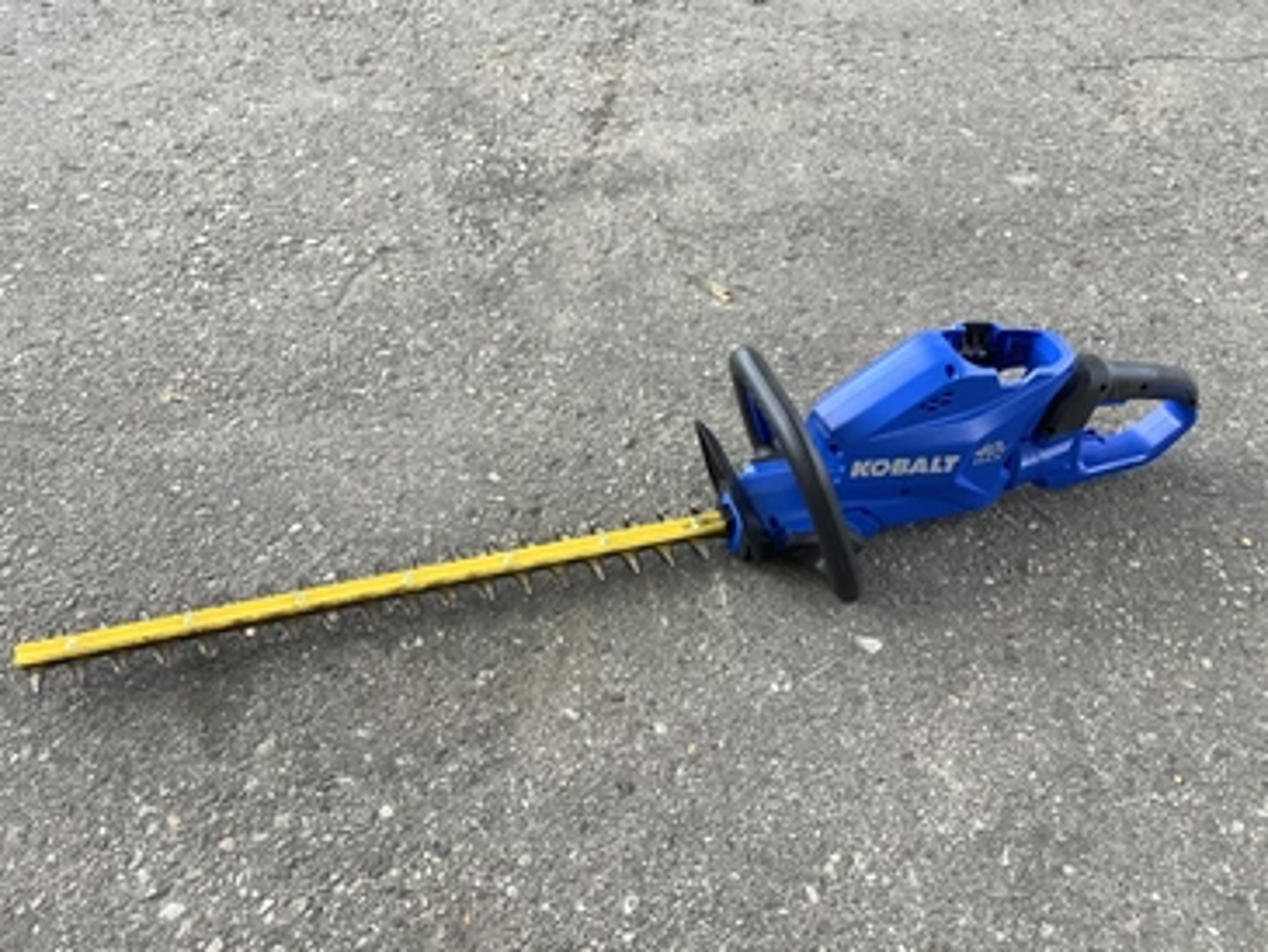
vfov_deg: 41.8
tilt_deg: -43.1
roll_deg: -6.9
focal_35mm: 34
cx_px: 629
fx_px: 1246
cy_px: 469
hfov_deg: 53.9
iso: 40
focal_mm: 3.3
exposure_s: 1/120
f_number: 2.4
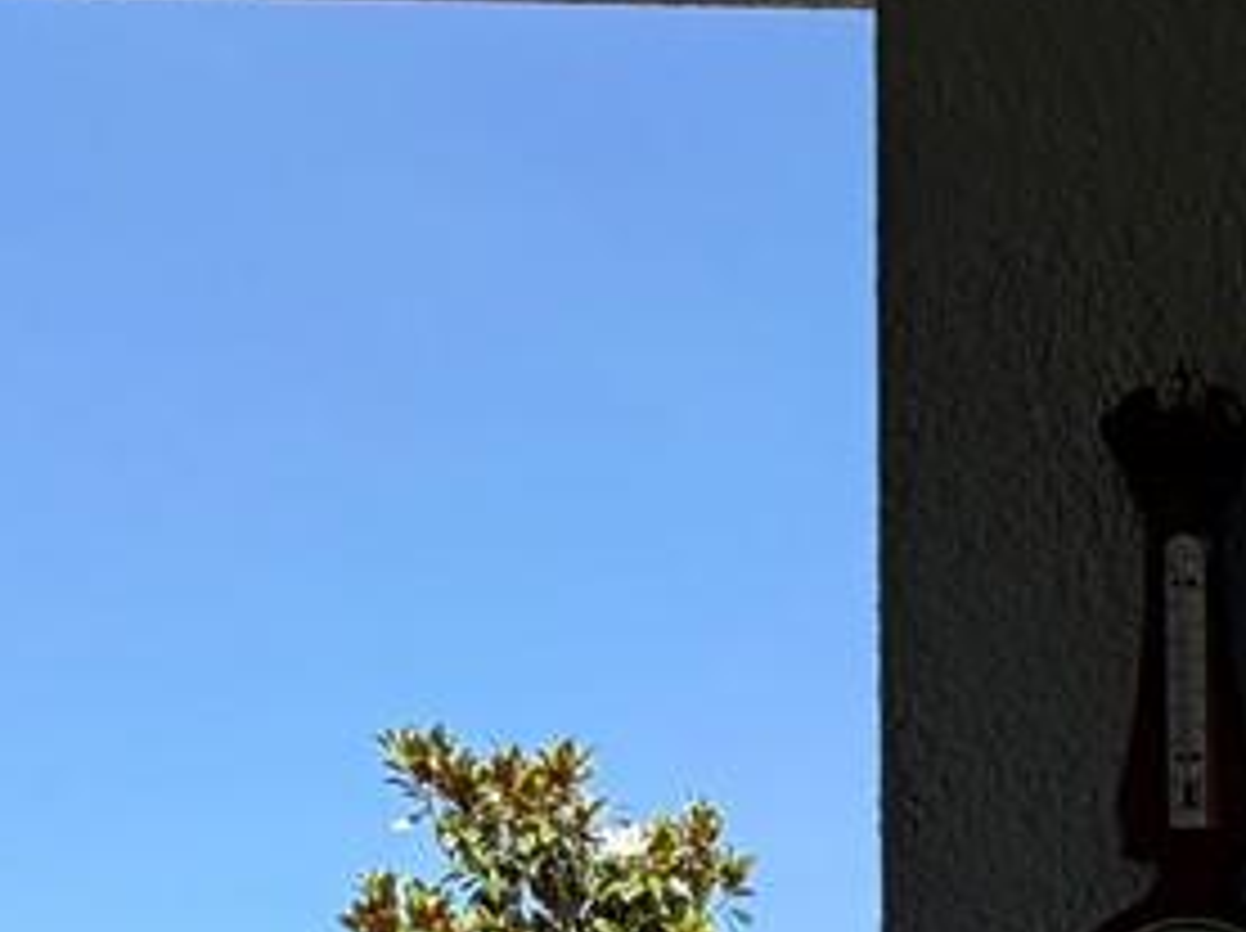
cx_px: 1421
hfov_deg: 22.6
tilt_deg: +0.6
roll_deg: +0.5
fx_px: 2912
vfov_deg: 16.3
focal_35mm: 81
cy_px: 1486
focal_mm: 2.22
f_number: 2.2
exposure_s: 1/770
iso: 32
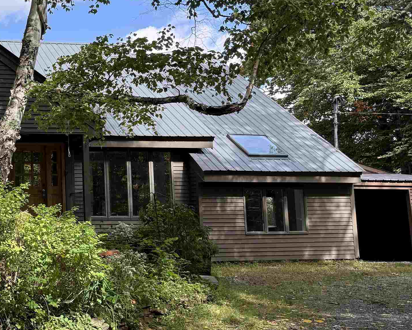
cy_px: 148
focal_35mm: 50
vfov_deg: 30.2
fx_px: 610
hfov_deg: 33.8
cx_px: -8
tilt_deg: +9.8
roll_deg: +0.4
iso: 100
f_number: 1.78
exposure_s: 1/822
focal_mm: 6.76
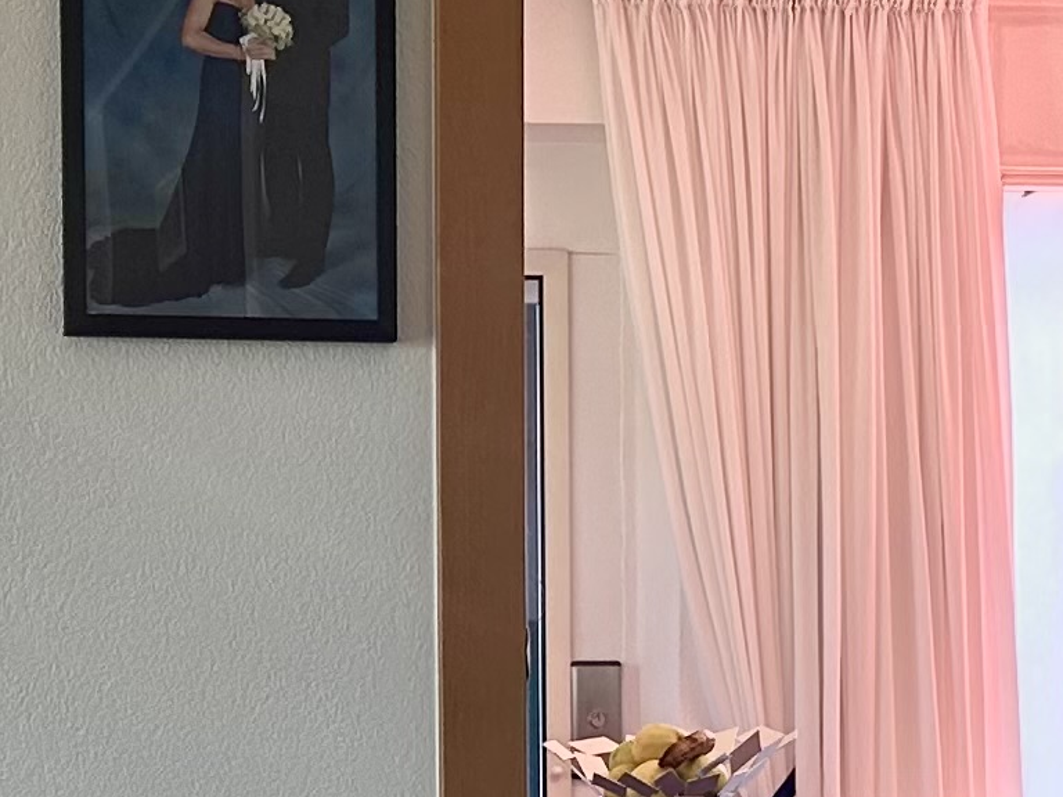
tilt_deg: -1.9
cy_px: 1000
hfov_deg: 15.6
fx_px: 3869
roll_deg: +0.3
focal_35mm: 126
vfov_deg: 11.5
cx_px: 310
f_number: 1.78
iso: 125
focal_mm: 6.86
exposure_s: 1/100
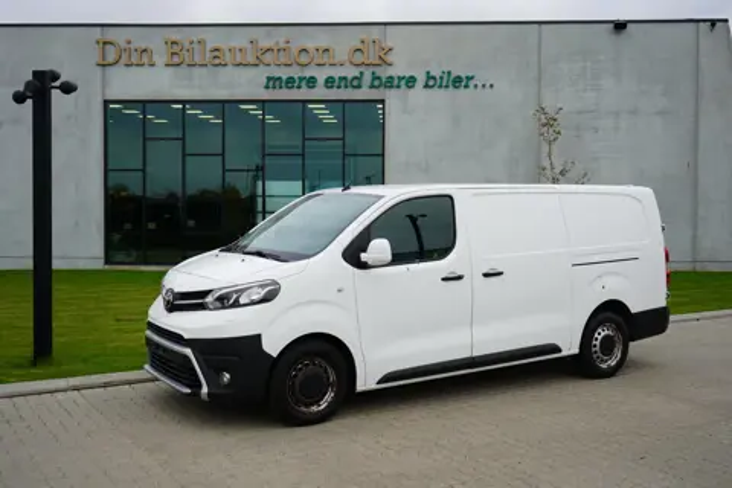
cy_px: 244
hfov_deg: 50.7
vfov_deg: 35.1
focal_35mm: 38
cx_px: 366
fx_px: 773
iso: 100
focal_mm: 38
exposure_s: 1/80
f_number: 5.6
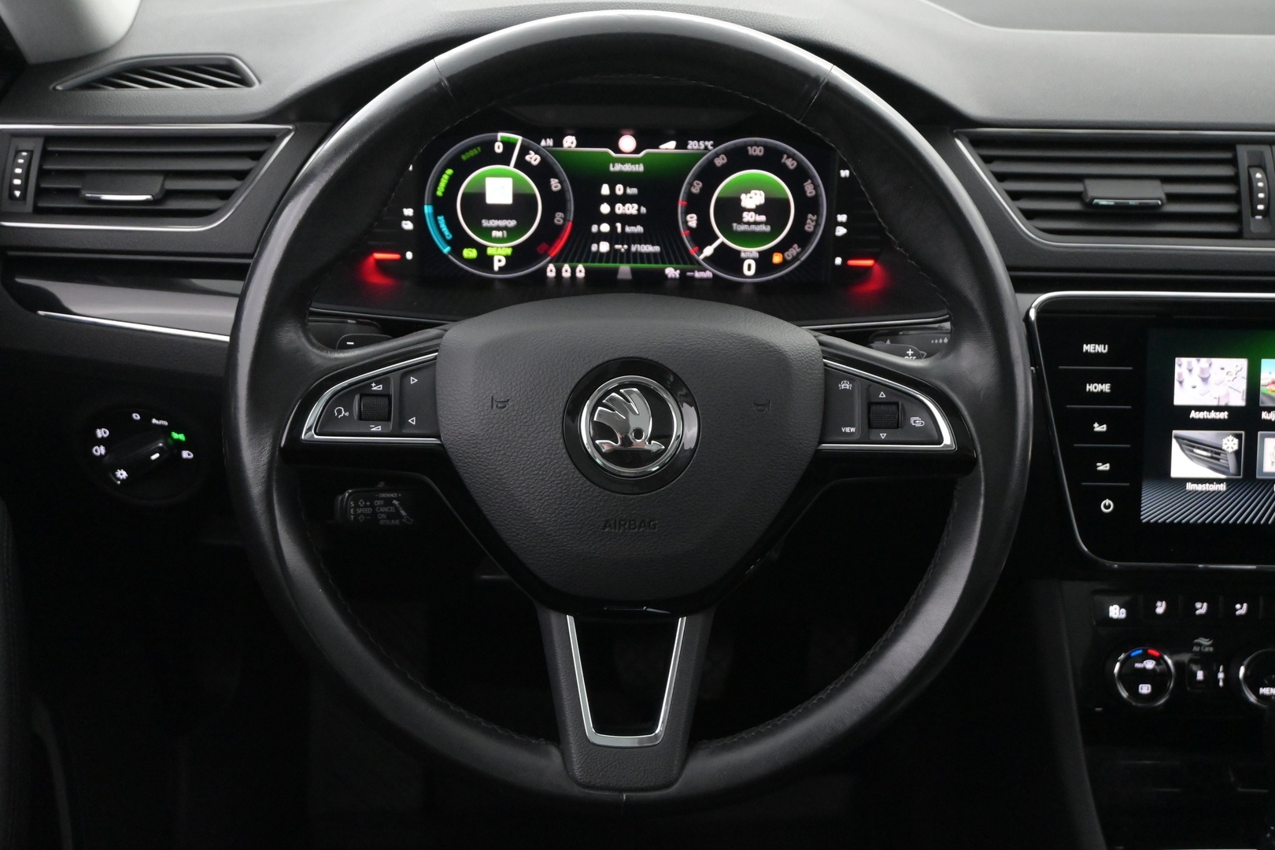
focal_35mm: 45
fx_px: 1594
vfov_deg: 29.9
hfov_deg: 43.6
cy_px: 425
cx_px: 638
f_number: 4.8
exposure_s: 1/50
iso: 5000
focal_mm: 30
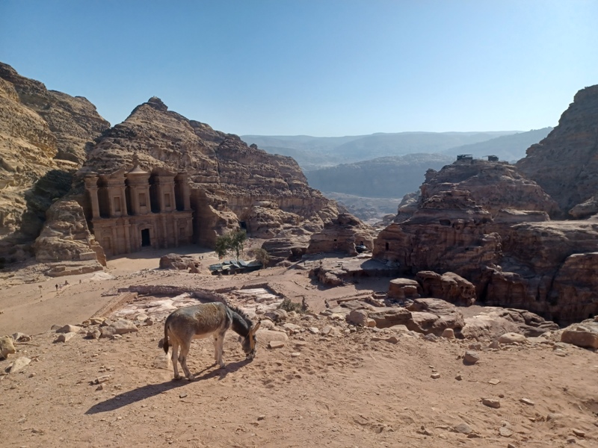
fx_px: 432
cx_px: 299
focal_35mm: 25
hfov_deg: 69.4
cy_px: 224
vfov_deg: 54.9
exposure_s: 1/838
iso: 32
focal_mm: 4.6
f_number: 1.8
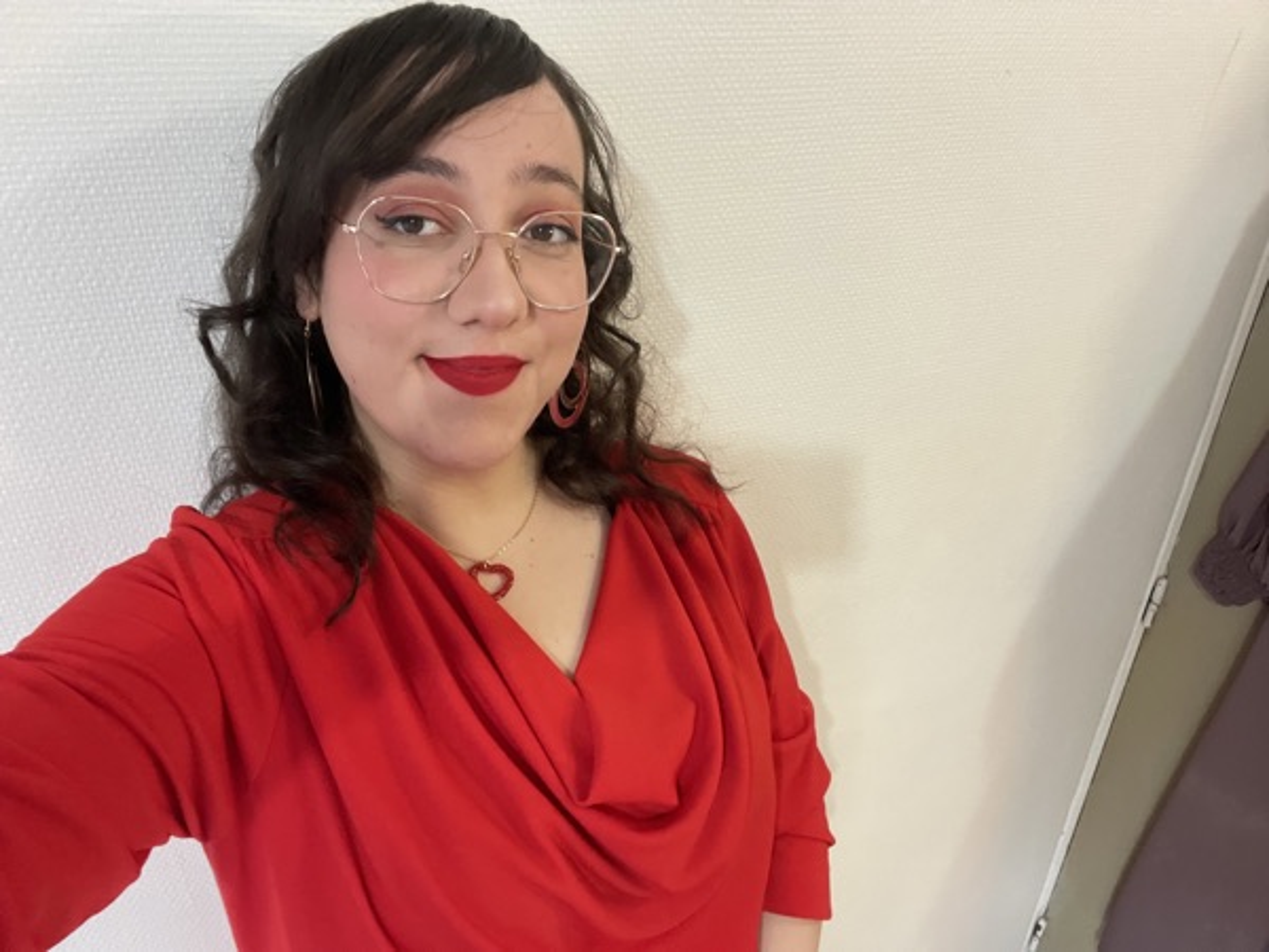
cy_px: 476
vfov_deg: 58.9
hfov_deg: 73.9
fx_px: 843
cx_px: 634
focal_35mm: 23
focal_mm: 2.71
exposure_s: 1/33
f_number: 2.2
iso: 320
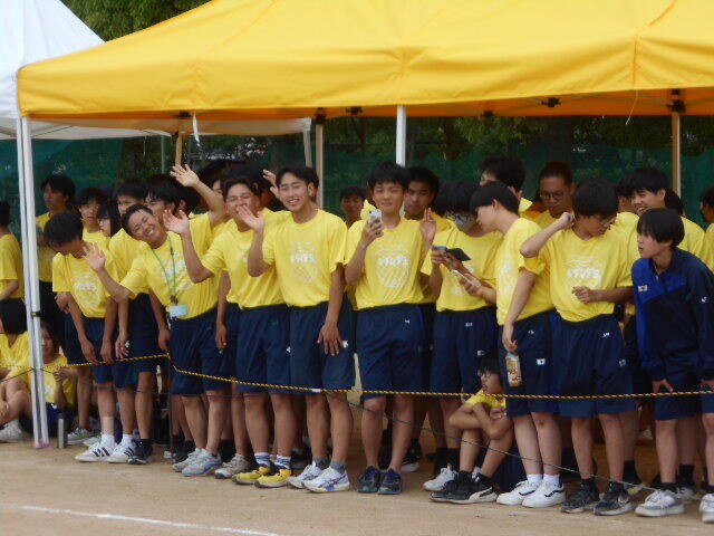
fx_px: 2331
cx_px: 357
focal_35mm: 113
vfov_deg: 13.1
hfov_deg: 17.4
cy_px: 268
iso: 80
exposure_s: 1/250
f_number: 6
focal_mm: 20.1
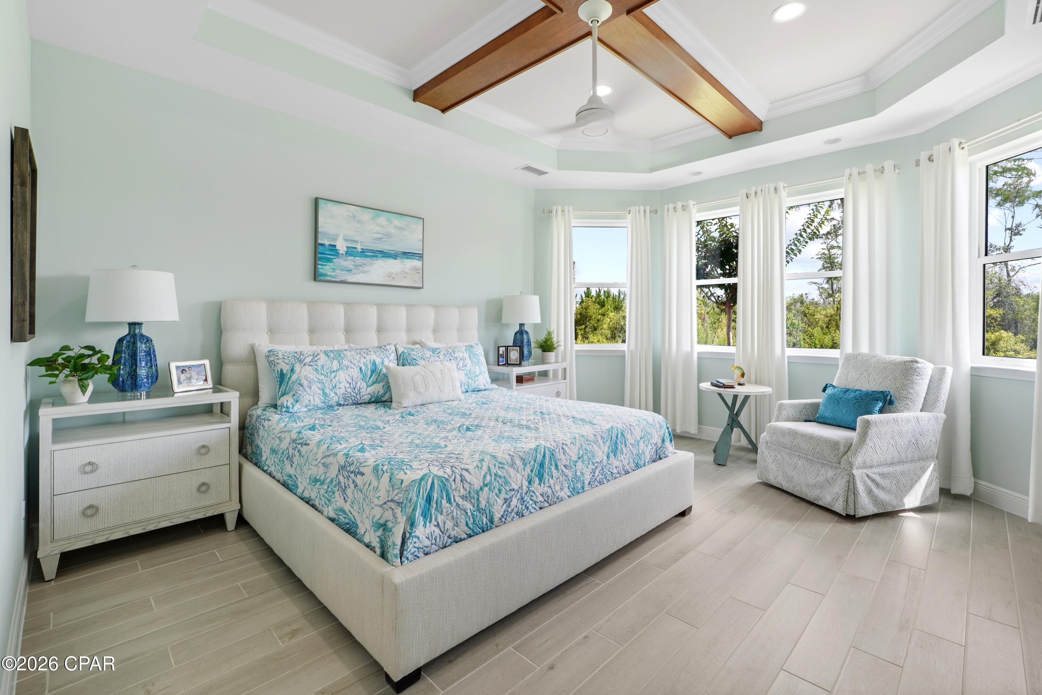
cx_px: 521
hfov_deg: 97.6
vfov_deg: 74.6
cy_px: 348
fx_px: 456
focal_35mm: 16
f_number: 6.3
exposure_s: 1/5
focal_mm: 10.5
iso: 100
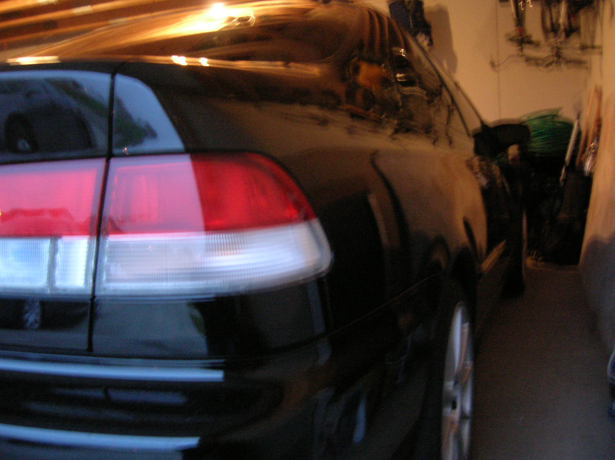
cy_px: 230
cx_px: 308
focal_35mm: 34
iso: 200
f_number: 2.9
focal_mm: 5.7
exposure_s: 1/2.4
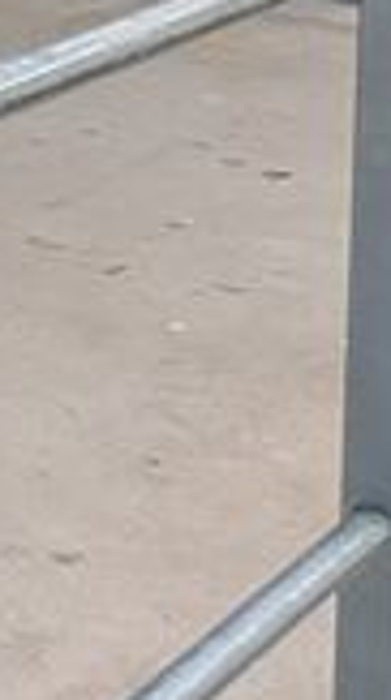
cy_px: -311
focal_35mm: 119
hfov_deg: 8.0
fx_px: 2206
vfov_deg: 16.6
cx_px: -962
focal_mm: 2.35
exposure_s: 1/28.3
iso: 36
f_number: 2.2
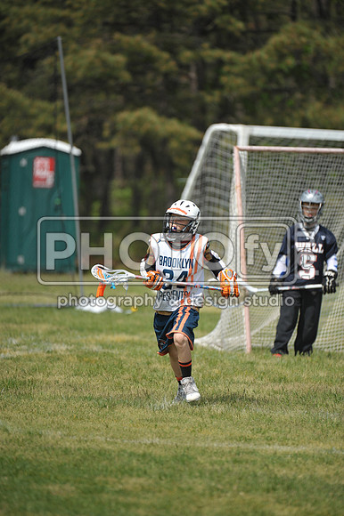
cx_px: 172
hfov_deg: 4.0
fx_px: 4879
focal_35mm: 340
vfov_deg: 6.1
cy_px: 258
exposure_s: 1/5000
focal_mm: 340
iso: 640
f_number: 4
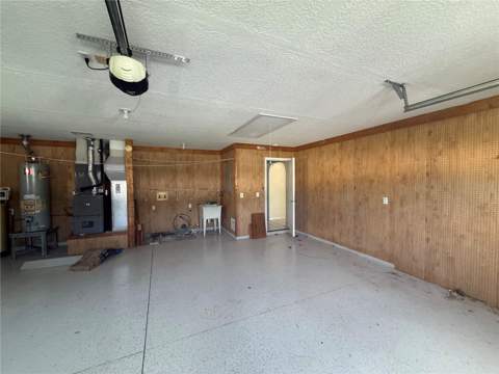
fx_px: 202
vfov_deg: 85.7
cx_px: 250
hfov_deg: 102.1
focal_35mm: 14
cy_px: 187
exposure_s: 1/60
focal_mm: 2.22
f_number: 2.2
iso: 320
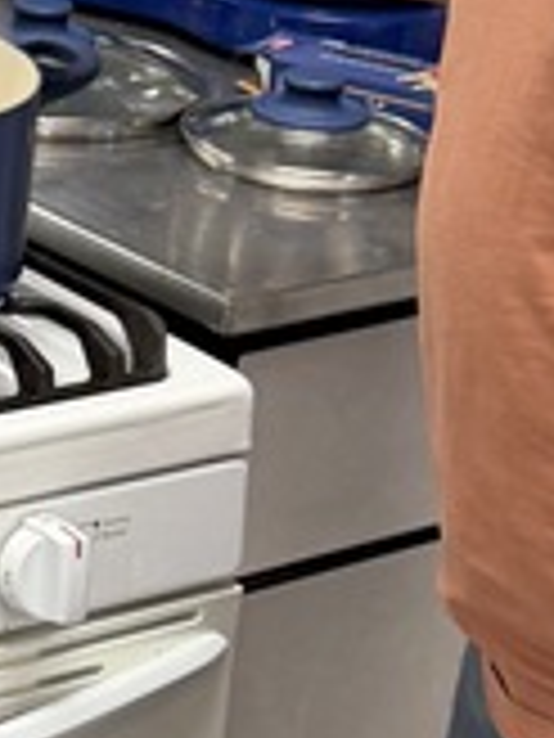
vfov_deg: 13.2
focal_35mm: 150
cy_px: 274
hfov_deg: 9.4
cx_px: -477
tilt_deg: -22.7
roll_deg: -2.3
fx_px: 3201
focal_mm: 6.76
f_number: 1.78
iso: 200
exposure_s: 1/60
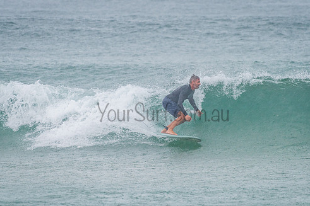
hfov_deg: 2.9
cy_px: 80
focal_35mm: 719
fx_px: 6189
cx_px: 167
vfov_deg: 1.9
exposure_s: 1/320
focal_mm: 500
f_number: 5.6
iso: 560
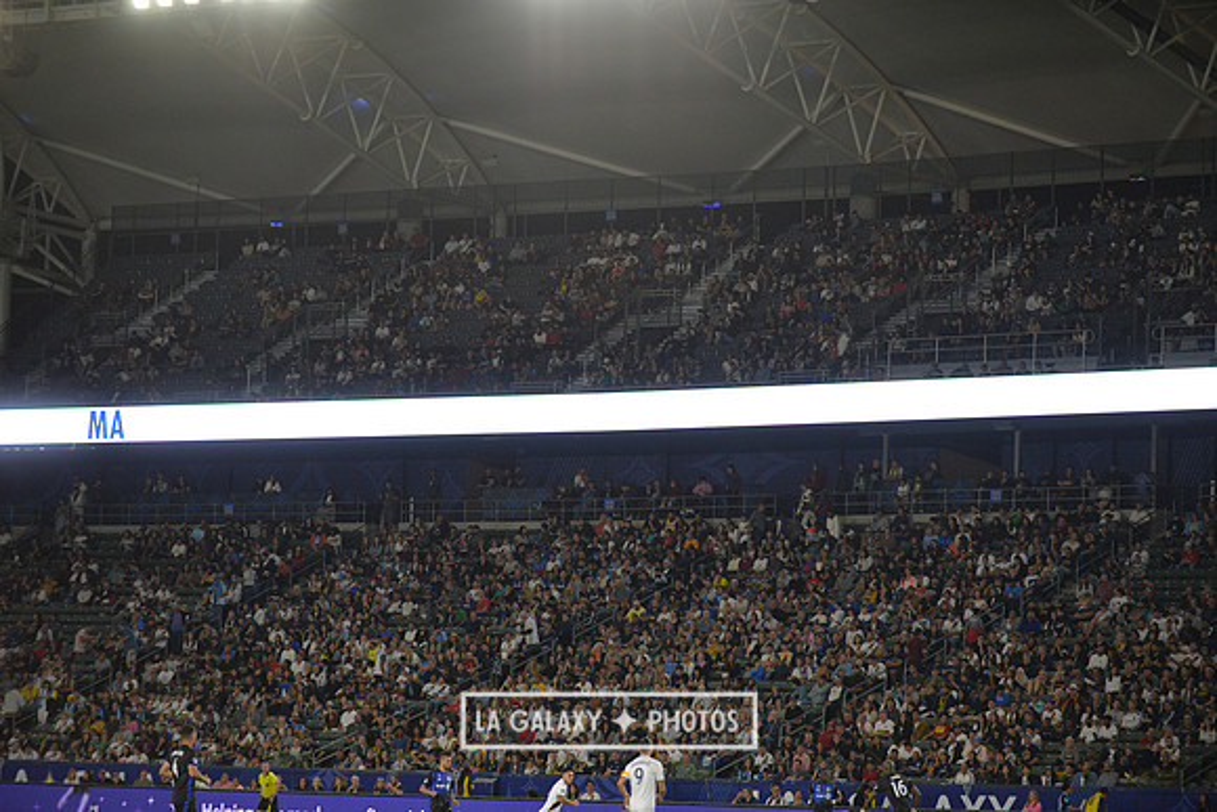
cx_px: 608
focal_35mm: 135
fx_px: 4565
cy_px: 406
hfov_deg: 15.2
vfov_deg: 10.2
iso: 1600
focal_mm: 135
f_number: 2.8
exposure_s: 1/1250
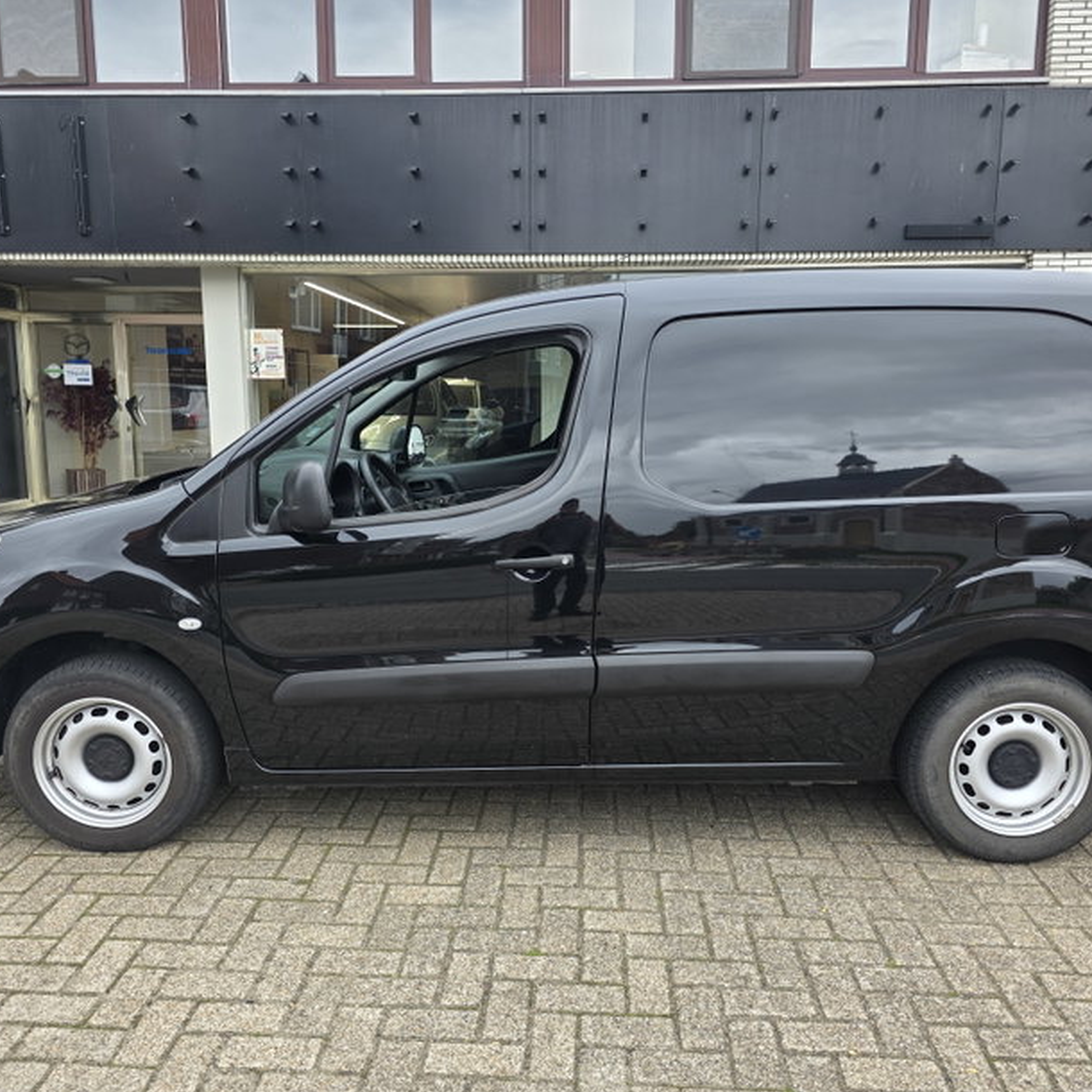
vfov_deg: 57.3
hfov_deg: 57.3
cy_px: 560
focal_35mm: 28
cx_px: 555
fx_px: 999
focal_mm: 6.3
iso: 80
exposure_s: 1/180
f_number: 1.7
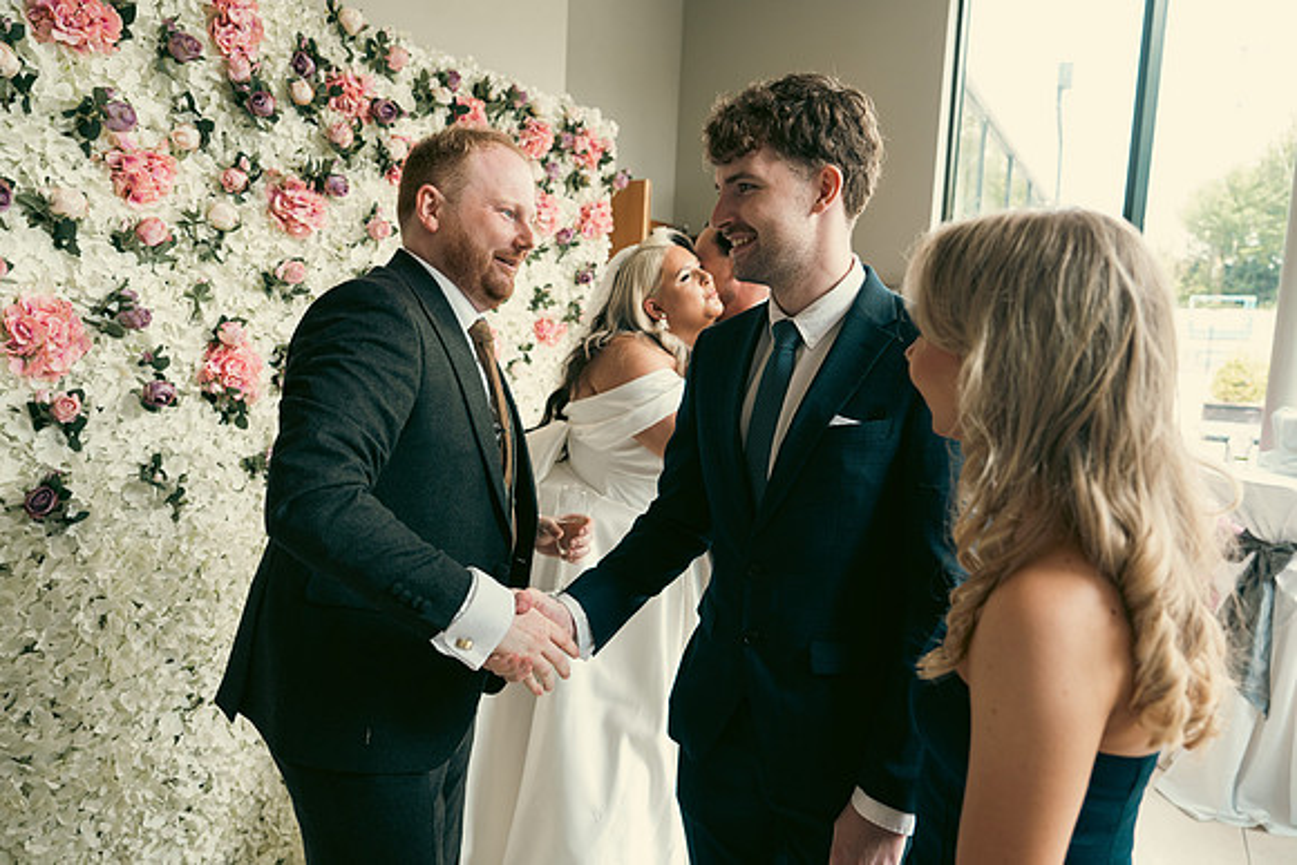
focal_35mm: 24
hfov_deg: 73.7
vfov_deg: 53.2
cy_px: 432
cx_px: 648
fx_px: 865
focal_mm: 24
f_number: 3.5
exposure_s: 1/160
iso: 640
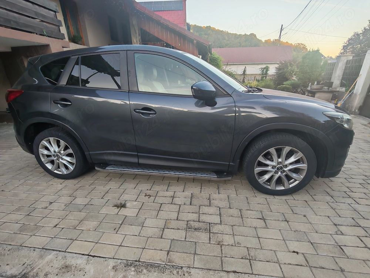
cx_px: 185
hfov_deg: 94.5
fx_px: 171
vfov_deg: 78.1
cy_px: 139
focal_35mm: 16
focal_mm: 1.96
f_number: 2.2
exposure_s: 1/100
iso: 80
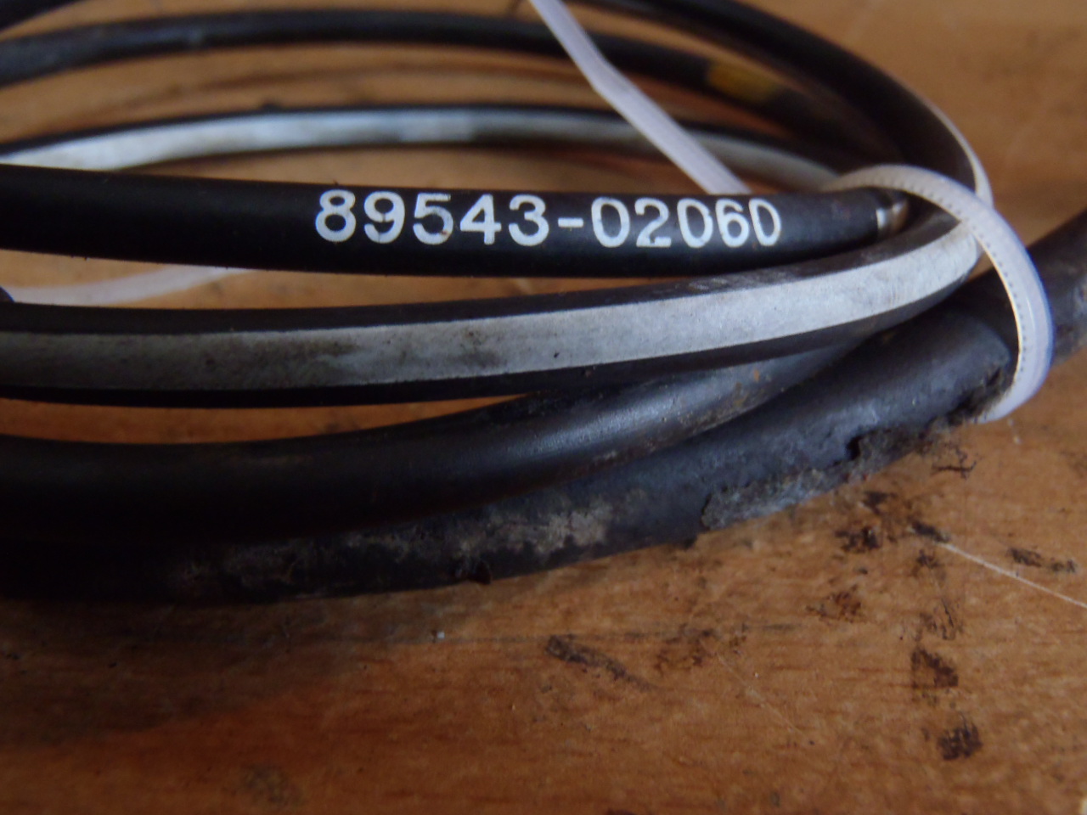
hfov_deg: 50.1
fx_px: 1162
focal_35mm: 37
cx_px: 544
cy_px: 408
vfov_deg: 38.7
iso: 400
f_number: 4.7
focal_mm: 6.64
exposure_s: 1/4
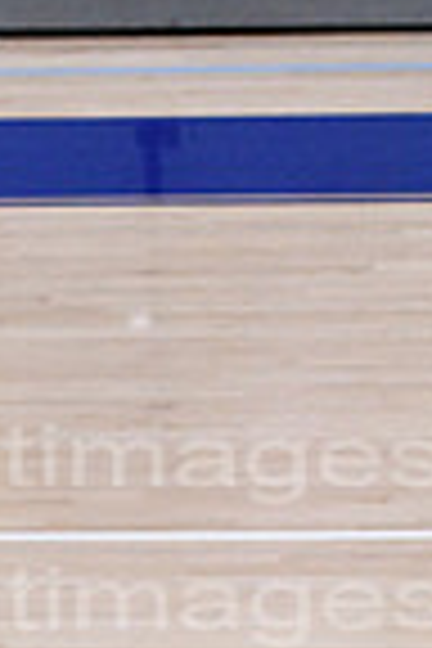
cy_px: 963
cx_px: -2
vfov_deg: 3.6
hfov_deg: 2.4
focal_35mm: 573
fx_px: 10313
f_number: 3.2
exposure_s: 1/1250
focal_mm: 95
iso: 6400
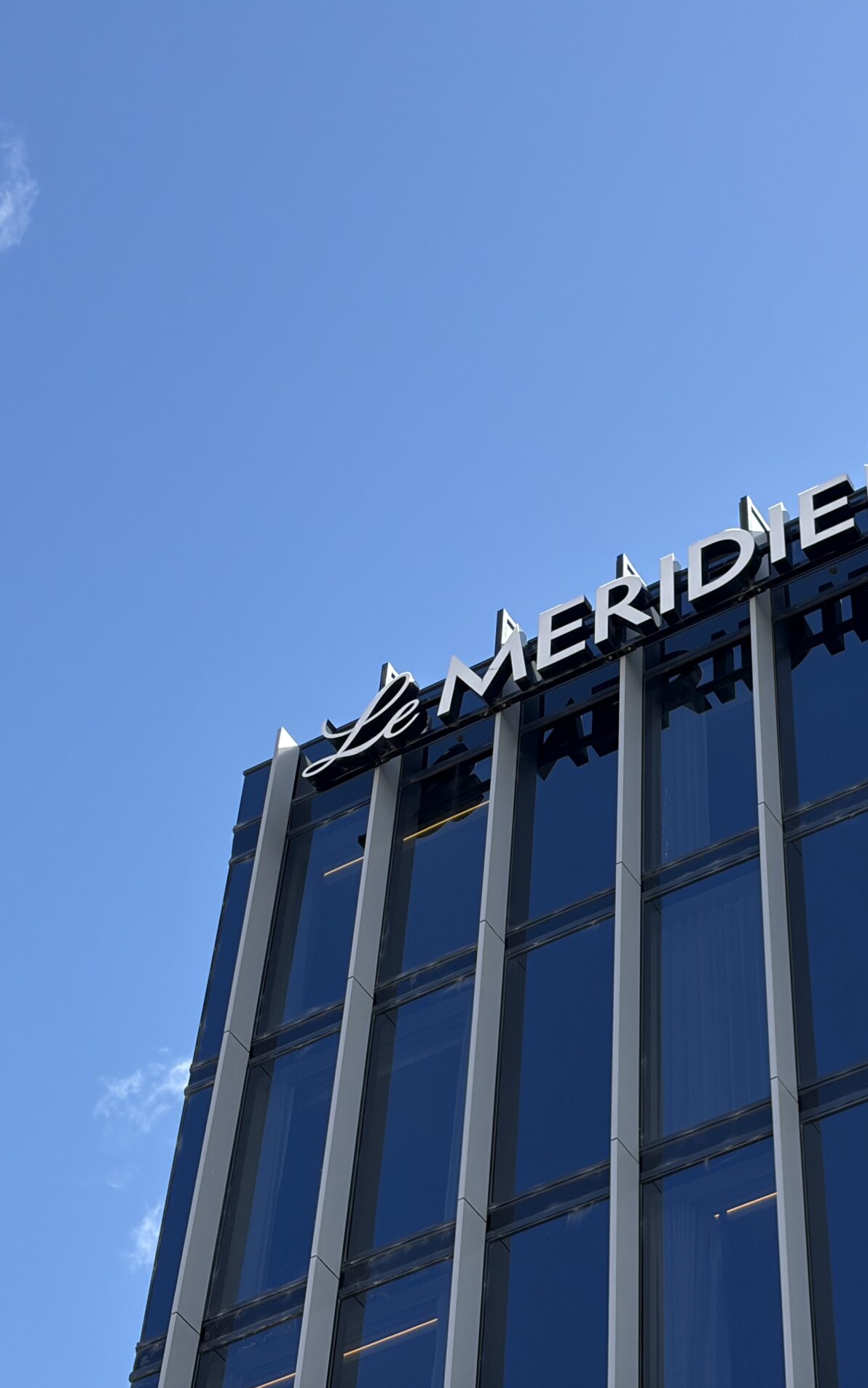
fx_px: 2801
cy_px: 694
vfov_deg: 27.8
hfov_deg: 17.6
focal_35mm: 74
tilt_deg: +53.2
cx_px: 559
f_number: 1.6
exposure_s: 1/1241
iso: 32
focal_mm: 5.96
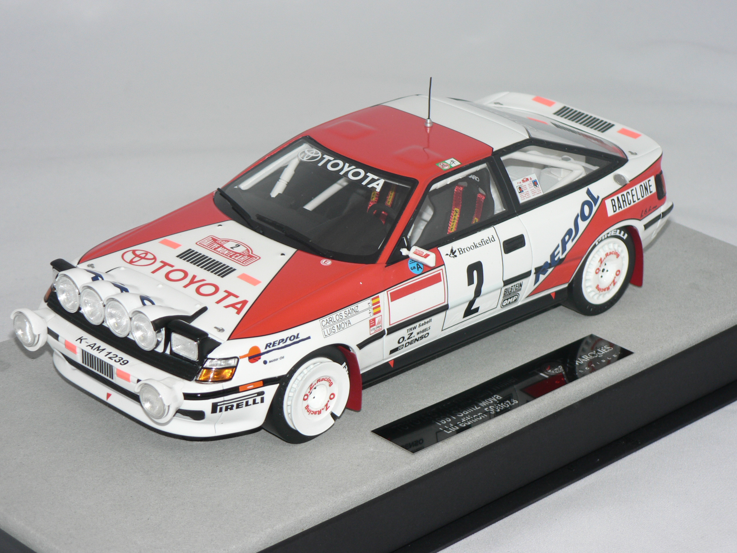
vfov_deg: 13.6
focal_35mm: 109
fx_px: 2321
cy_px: 276
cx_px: 368
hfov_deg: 18.0
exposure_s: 1/60
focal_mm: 18.2
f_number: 3.2
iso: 80
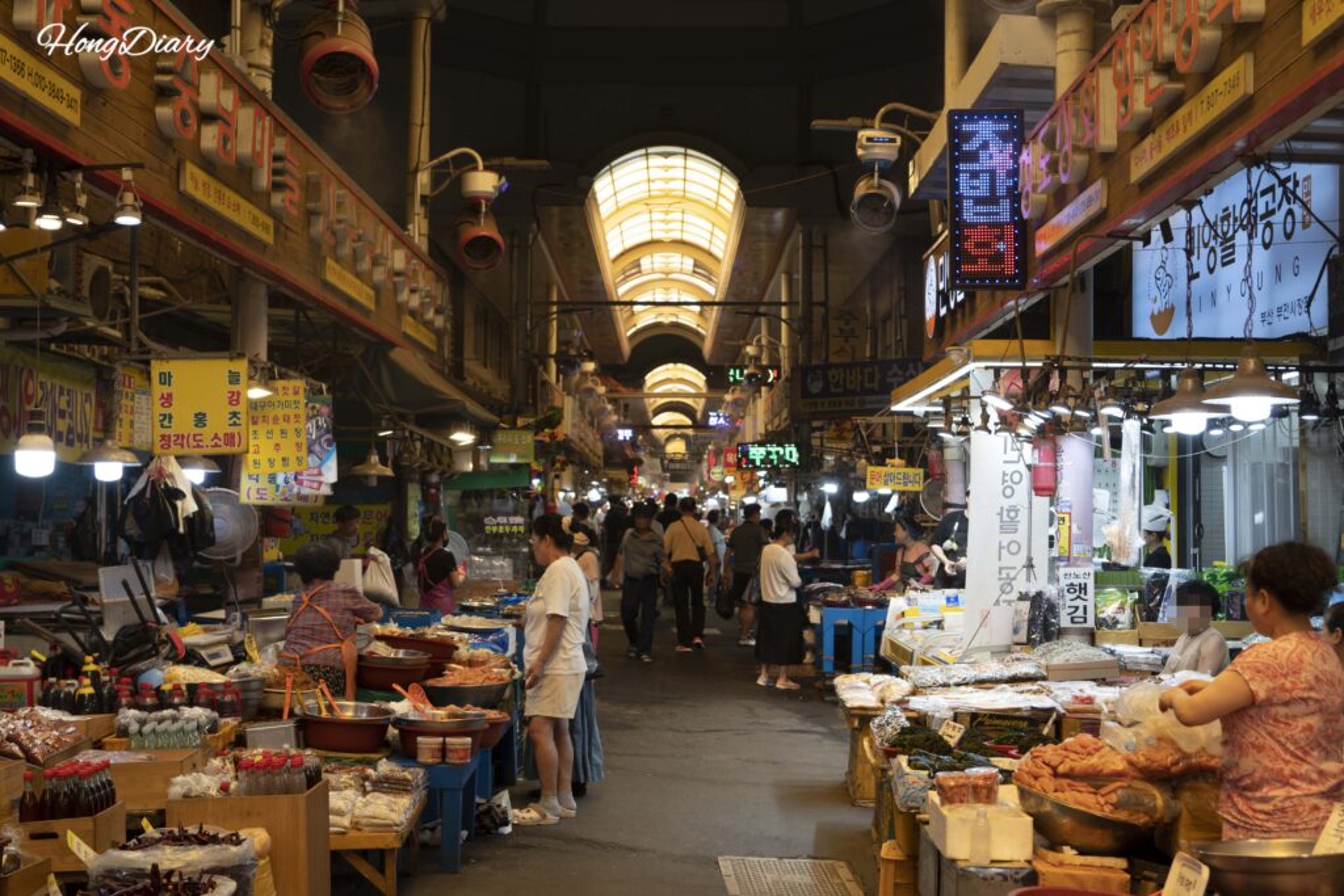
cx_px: 672
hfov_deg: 46.4
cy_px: 448
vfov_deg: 31.9
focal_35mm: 42
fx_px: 1568
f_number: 5.6
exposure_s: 1/160
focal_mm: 42
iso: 320
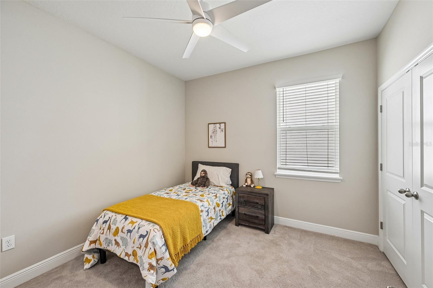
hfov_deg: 104.3
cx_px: 216
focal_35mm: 14
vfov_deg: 81.2
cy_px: 144
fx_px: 168
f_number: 8
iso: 400
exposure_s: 1/50
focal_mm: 14
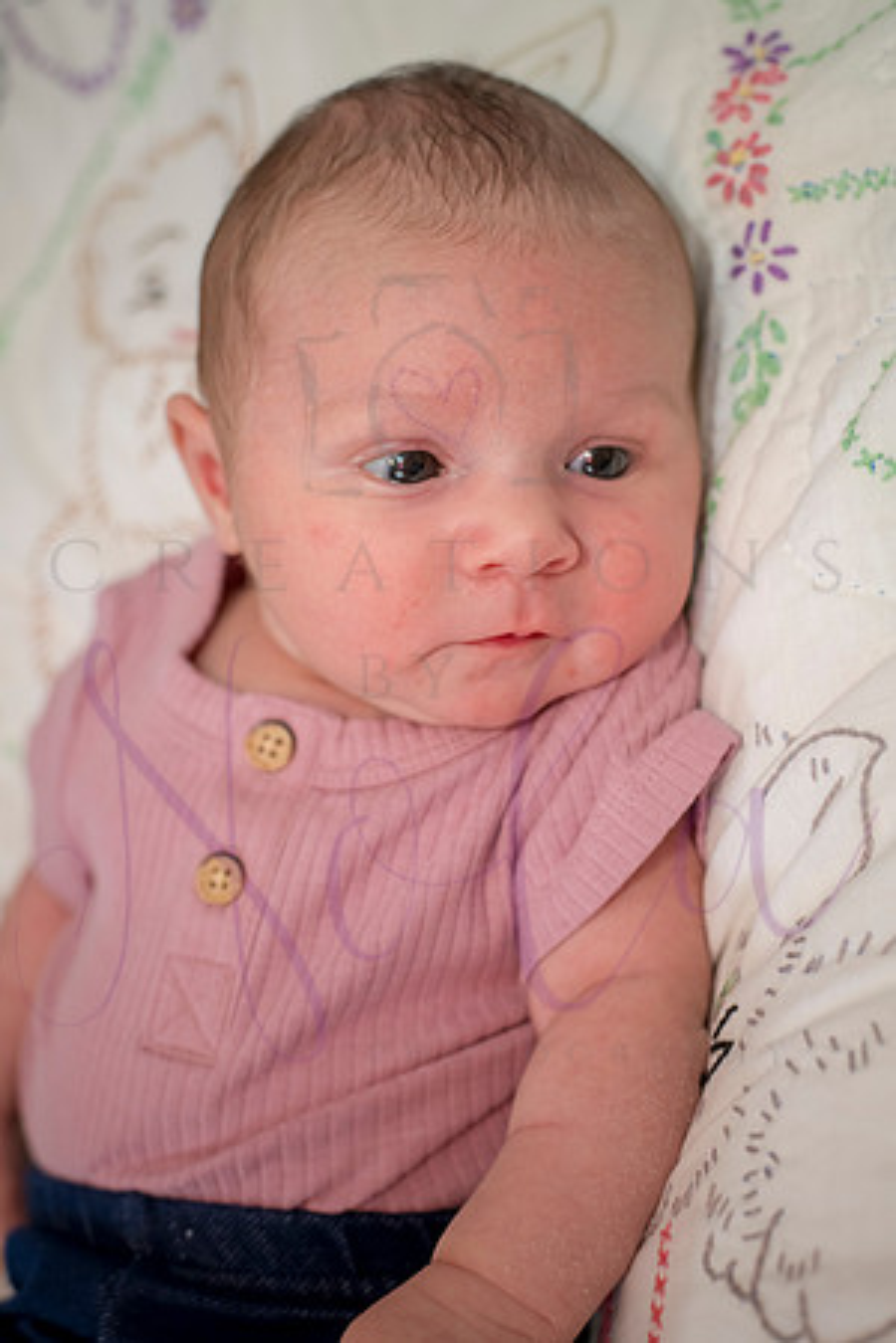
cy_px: 672
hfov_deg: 27.0
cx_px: 448
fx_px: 1867
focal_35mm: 50
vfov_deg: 39.6
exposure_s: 1/60
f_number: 4
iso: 800
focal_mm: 50
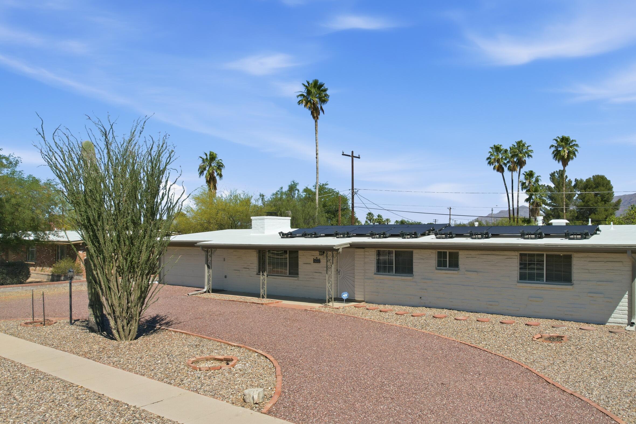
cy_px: 226
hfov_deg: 65.1
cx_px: 366
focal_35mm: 28
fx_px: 495
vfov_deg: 46.4
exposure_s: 1/4000
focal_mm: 8.4
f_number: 2.8
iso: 110
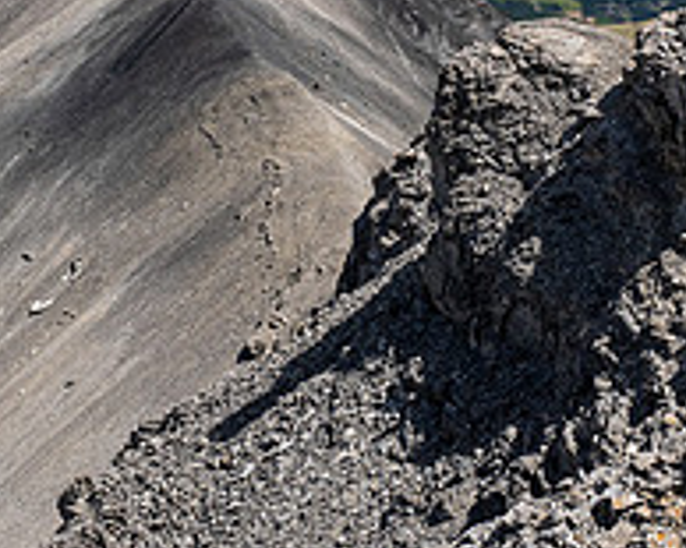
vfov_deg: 21.8
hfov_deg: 27.2
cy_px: 242
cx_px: 343
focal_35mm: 70
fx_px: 1420
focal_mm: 12
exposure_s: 1/200
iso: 200
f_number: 8
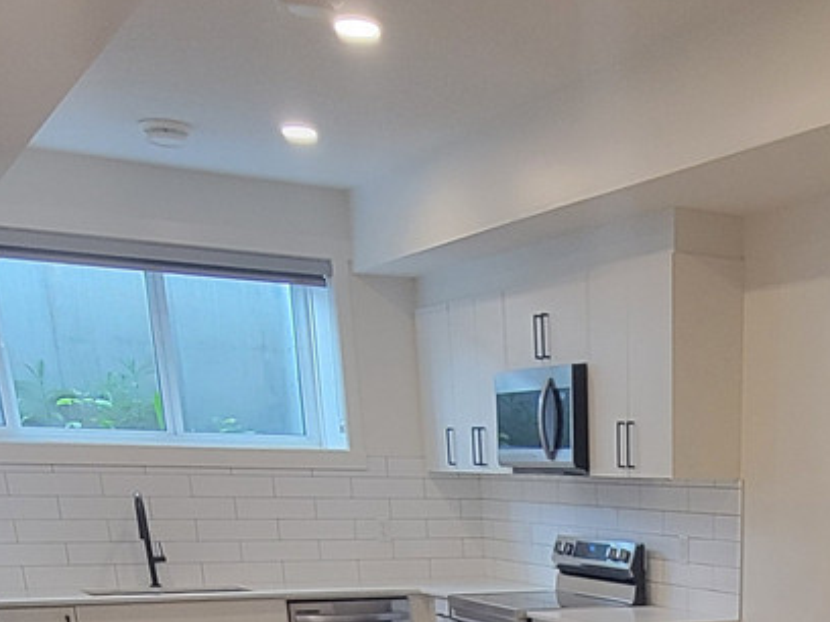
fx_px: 1175
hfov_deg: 36.8
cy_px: 1014
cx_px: 724
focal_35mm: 49
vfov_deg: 22.3
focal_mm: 2.2
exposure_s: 1/60
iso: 250
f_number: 2.2
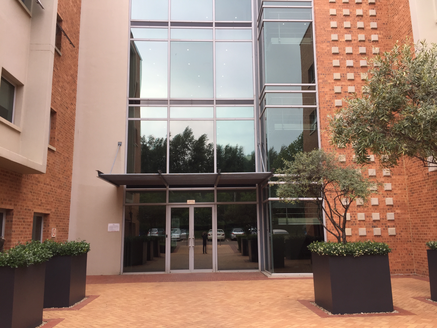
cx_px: 218
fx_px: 366
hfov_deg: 61.7
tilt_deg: +11.6
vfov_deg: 48.2
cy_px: 164
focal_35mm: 29
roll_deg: -0.3
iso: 32
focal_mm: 4.15
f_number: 2.2
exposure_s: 1/324
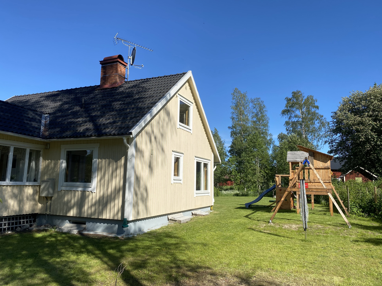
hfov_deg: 65.3
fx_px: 298
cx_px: 190
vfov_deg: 51.4
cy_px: 142
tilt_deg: +8.7
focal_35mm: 27
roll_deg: -1.0
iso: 32
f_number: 1.8
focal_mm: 4.25
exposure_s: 1/2410
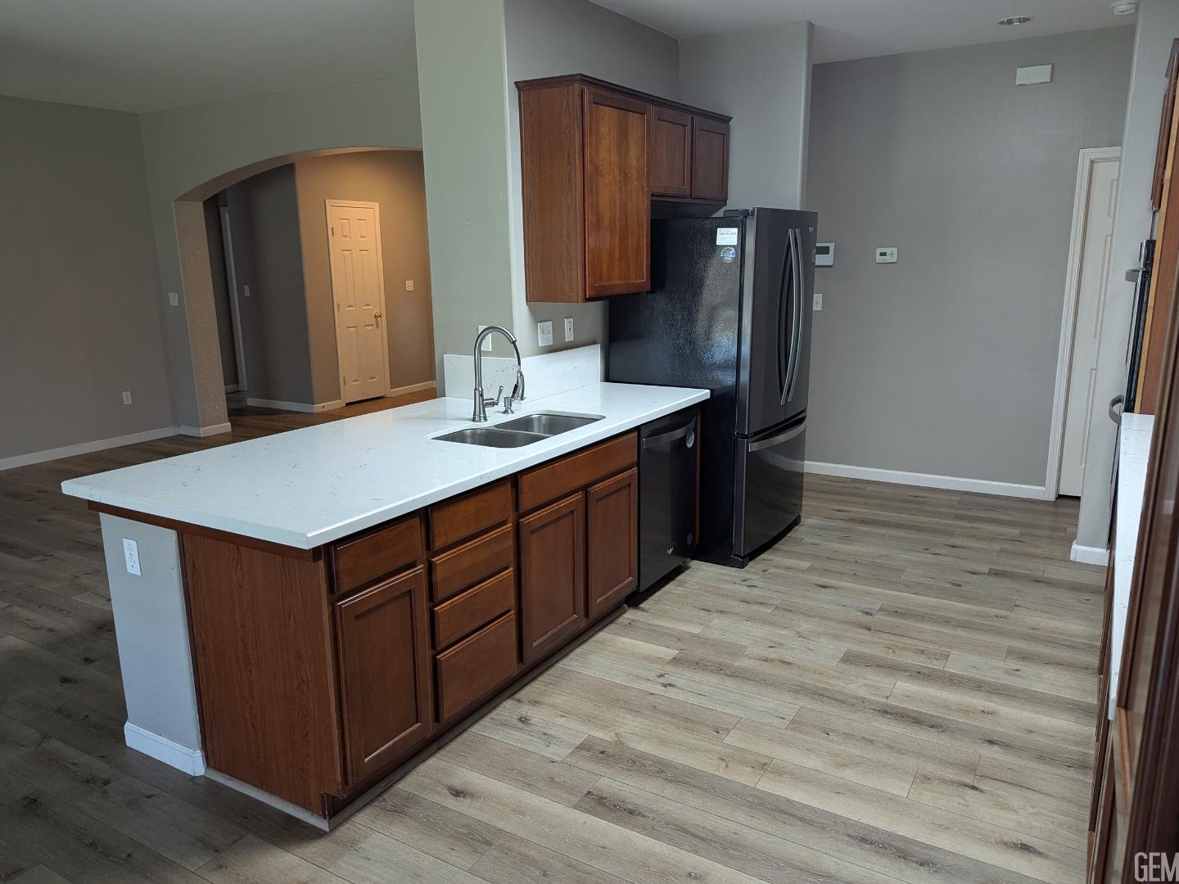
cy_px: 448
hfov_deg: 69.4
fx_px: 851
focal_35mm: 25
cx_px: 595
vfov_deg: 54.9
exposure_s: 1/120
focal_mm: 6.81
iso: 337
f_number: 1.85
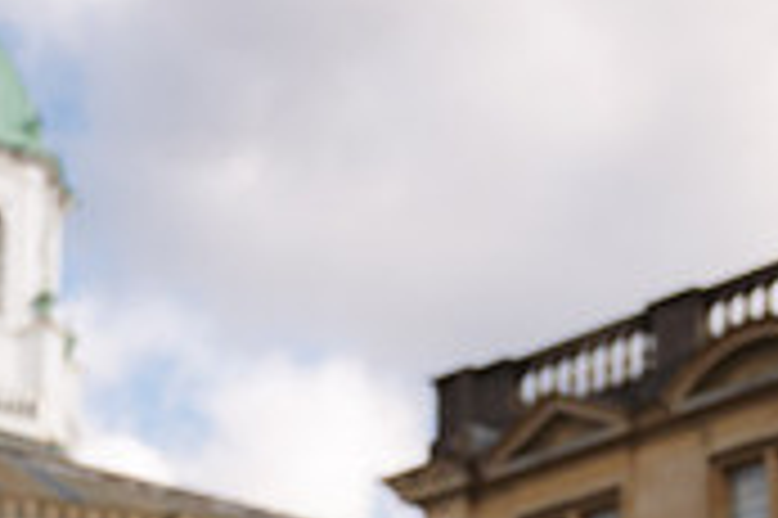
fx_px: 3044
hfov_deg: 14.5
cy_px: 741
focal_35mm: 141
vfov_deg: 9.5
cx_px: 175
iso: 100
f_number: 4
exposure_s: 1/800
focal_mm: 42
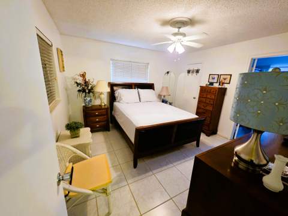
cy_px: 108
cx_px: 144
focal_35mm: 13
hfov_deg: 106.2
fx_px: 108
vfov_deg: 89.8
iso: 200
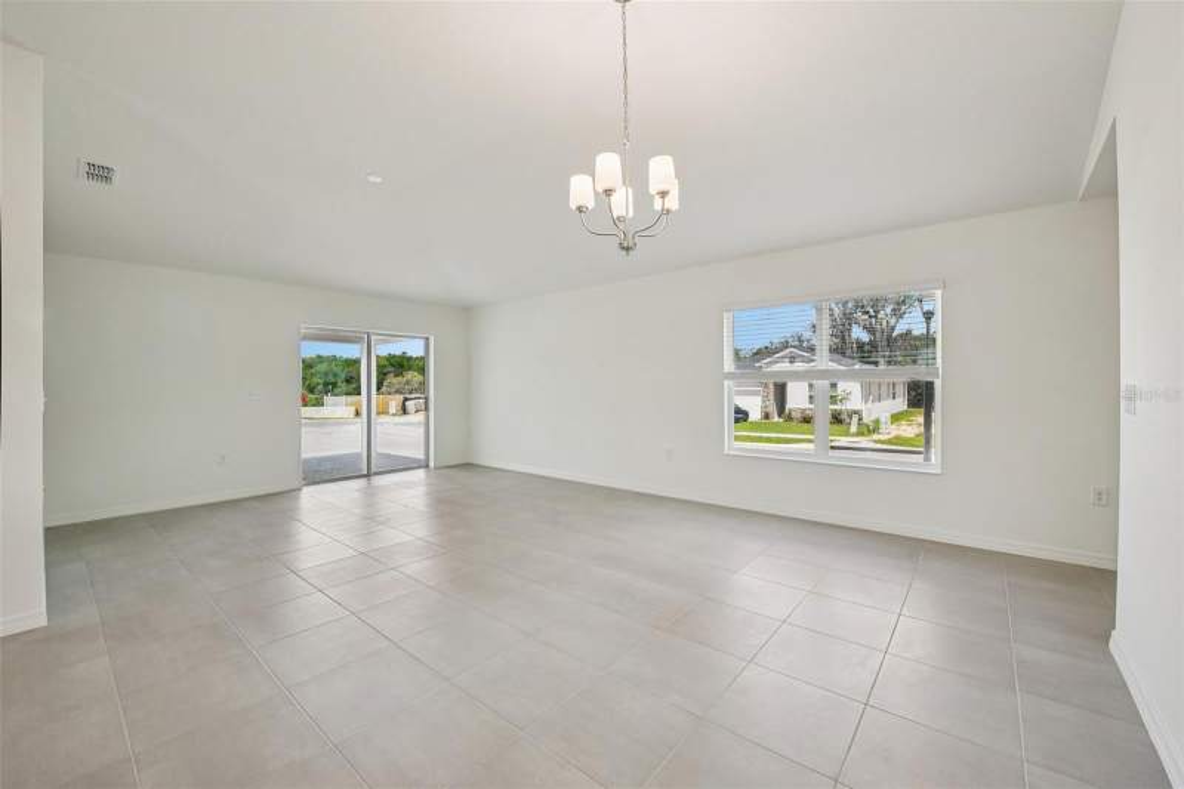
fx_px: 460
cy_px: 394
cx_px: 592
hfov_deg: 104.3
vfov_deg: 81.2
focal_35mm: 14
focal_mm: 14
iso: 400
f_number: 8
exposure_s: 1/125
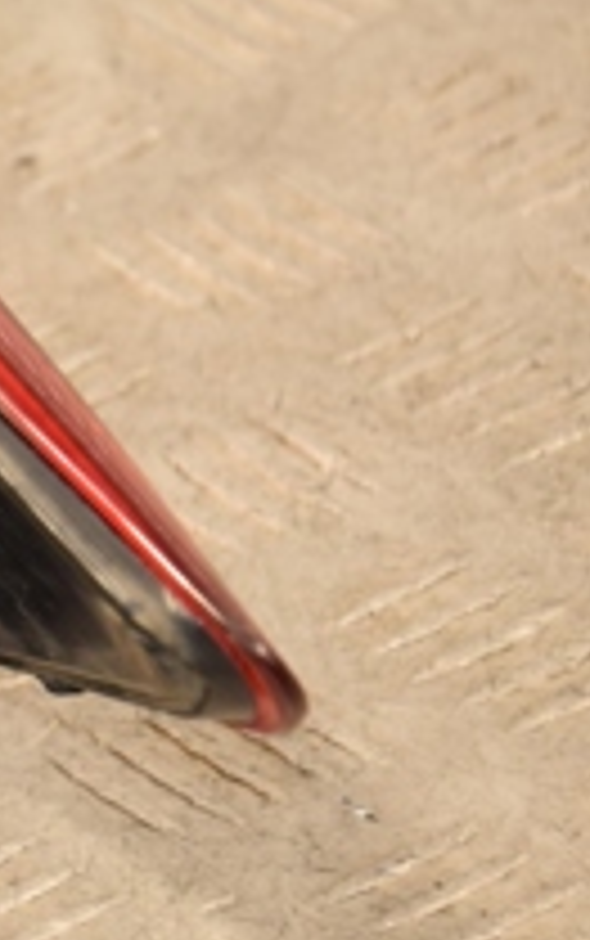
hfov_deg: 4.0
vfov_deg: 6.4
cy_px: 288
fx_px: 8395
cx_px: -815
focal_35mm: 327
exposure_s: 1/100
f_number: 5.3
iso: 800
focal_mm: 70
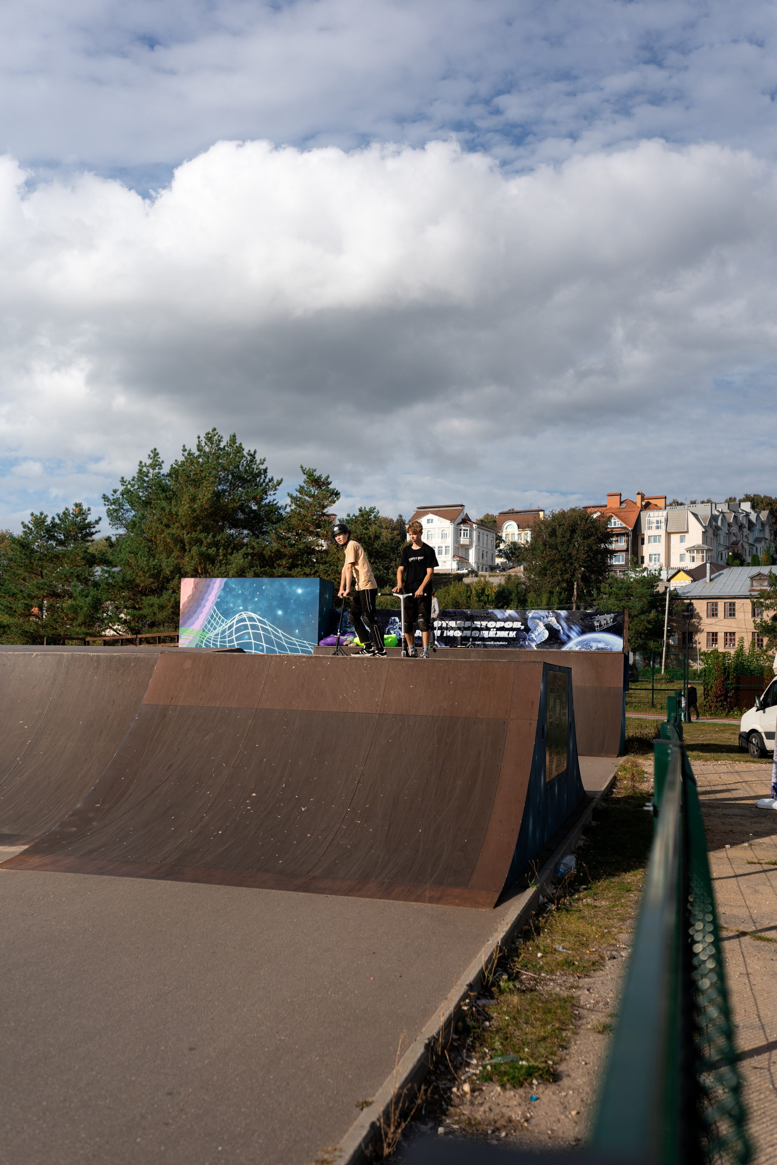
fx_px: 1133
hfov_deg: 37.9
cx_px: 388
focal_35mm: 35
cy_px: 582
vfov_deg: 54.4
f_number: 4
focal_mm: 35
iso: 100
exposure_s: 1/2000
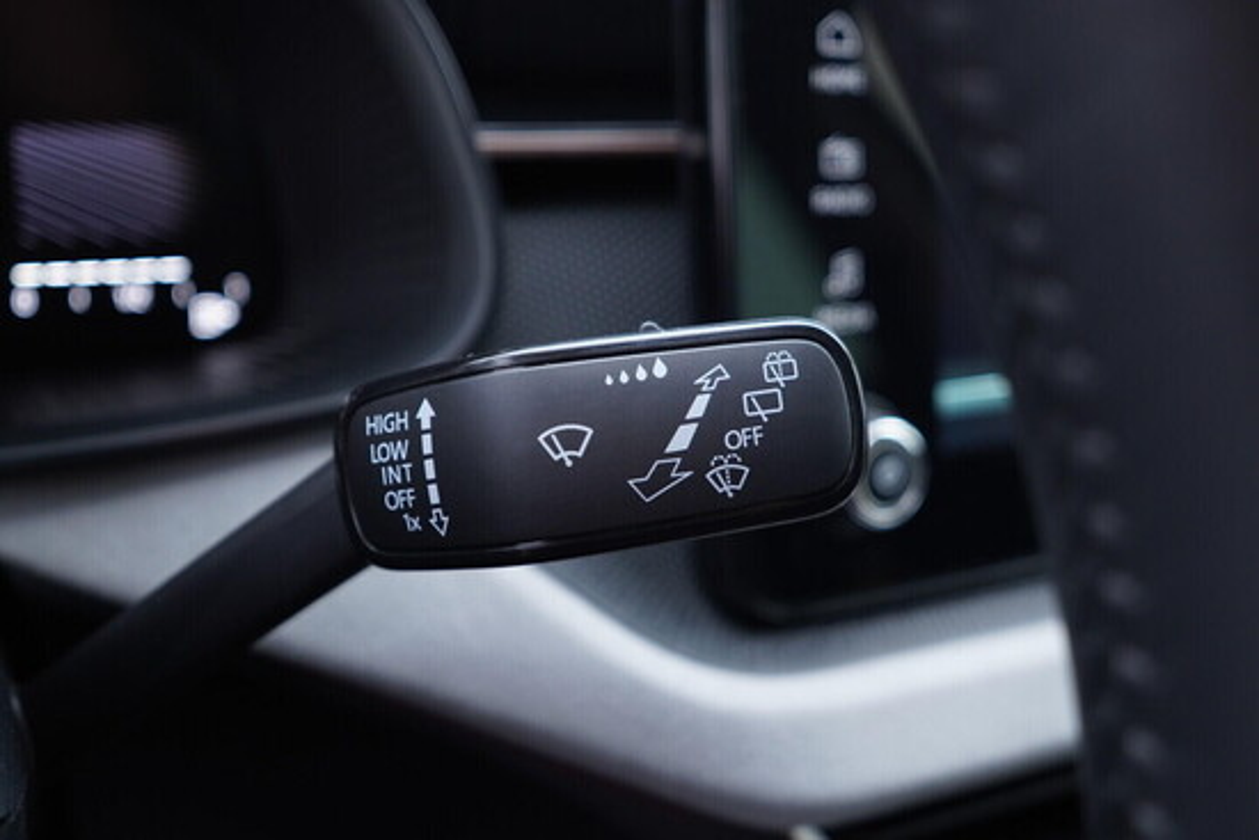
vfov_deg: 36.9
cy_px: 420
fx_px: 1259
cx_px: 630
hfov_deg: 53.1
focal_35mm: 36
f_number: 2.8
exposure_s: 1/40
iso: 320
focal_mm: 24
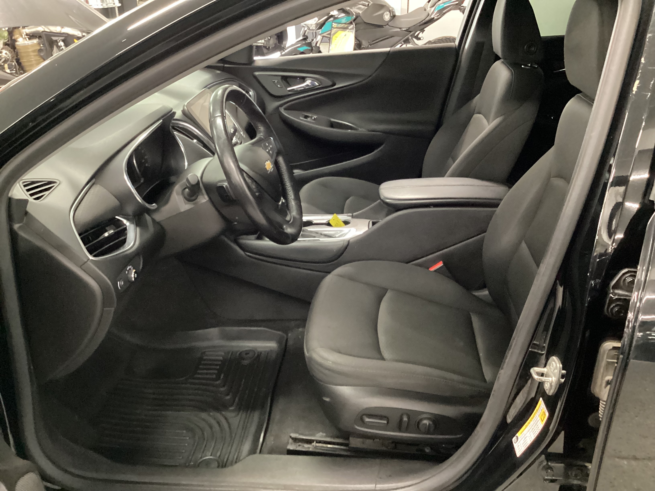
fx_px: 587
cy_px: 246
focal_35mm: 31
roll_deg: -0.1
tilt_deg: -27.0
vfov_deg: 45.4
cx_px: 328
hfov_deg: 58.4
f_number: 2.4
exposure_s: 1/20
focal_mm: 3.3
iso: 640
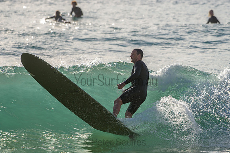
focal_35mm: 358
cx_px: 131
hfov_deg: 5.8
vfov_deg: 3.8
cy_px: 91
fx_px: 2285
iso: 100
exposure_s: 1/2000
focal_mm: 300
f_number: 5.6
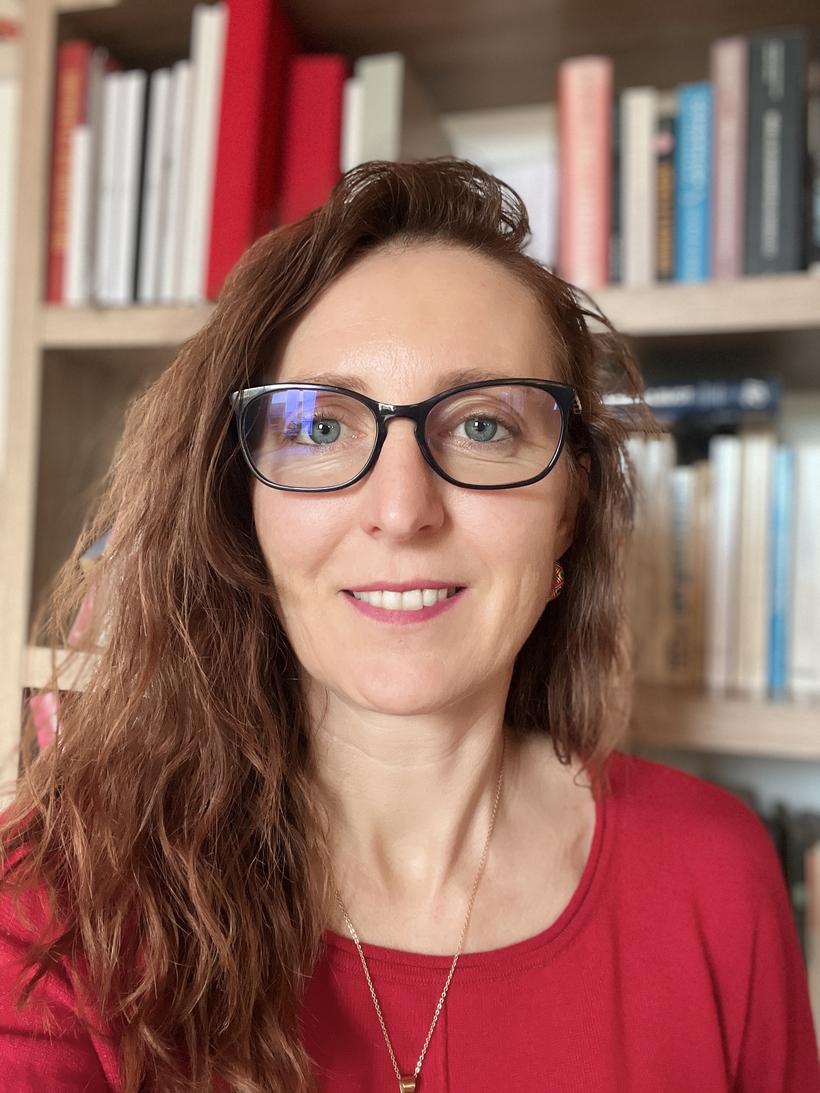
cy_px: 546
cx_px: 410
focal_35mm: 30
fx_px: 948
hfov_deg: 46.8
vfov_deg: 60.0
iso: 320
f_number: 2.2
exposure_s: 1/60
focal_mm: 2.71
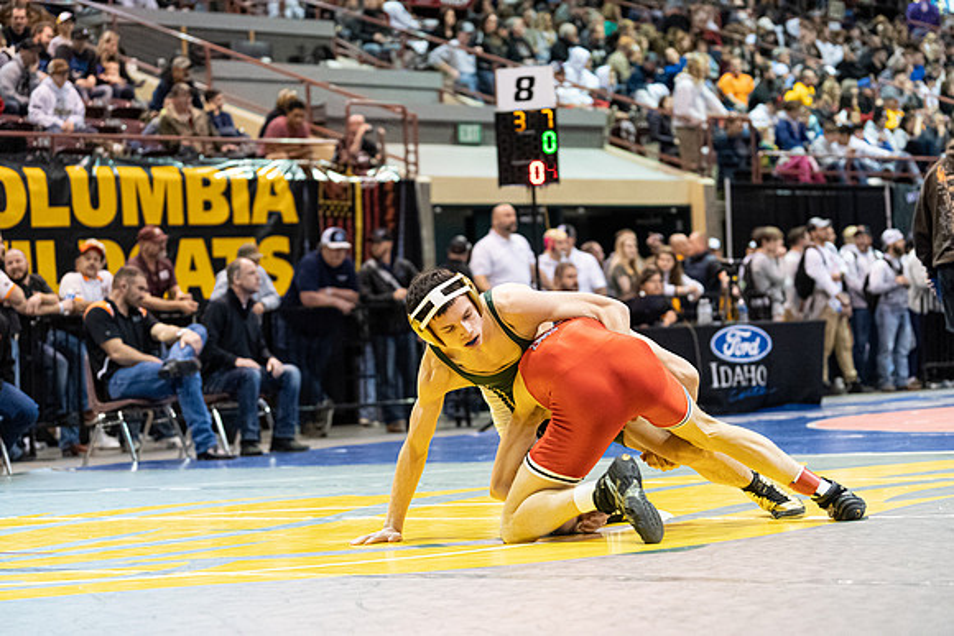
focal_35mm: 102
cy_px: 318
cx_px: 477
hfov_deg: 20.0
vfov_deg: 13.4
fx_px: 2704
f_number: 4
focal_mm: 102
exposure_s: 1/500
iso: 10000
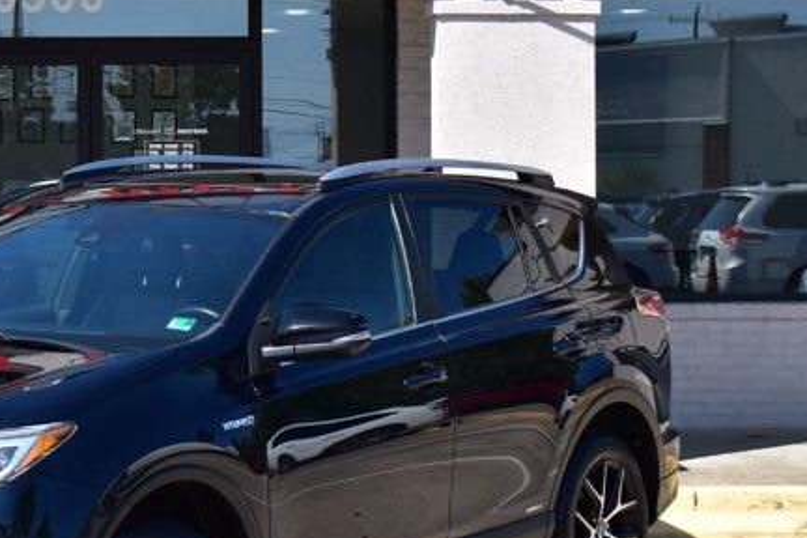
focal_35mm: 110
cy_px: 187
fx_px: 2470
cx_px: 60
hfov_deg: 18.2
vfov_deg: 12.4
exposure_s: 1/400
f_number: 11
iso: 400
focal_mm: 31
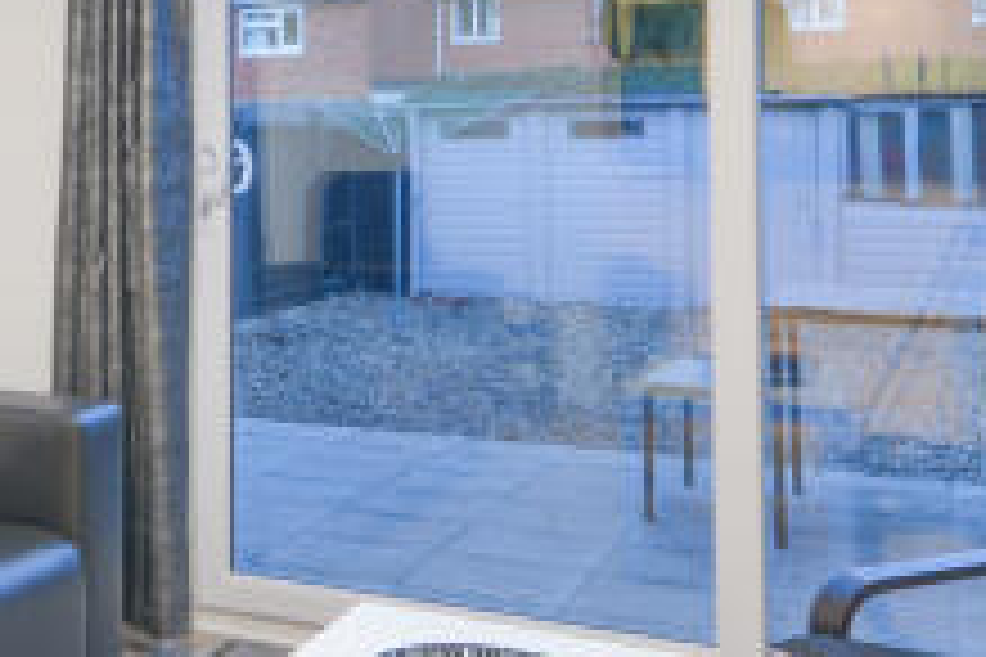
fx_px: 1534
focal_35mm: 56
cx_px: -72
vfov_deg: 23.6
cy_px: 70
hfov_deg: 31.9
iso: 200
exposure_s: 1
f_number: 13
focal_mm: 12
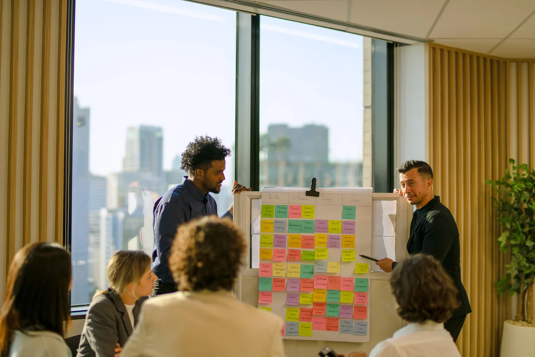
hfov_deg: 39.6
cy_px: 178
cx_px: 268
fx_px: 743
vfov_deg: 27.0
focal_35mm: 50
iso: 200
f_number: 1.4
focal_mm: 50
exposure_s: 1/1250
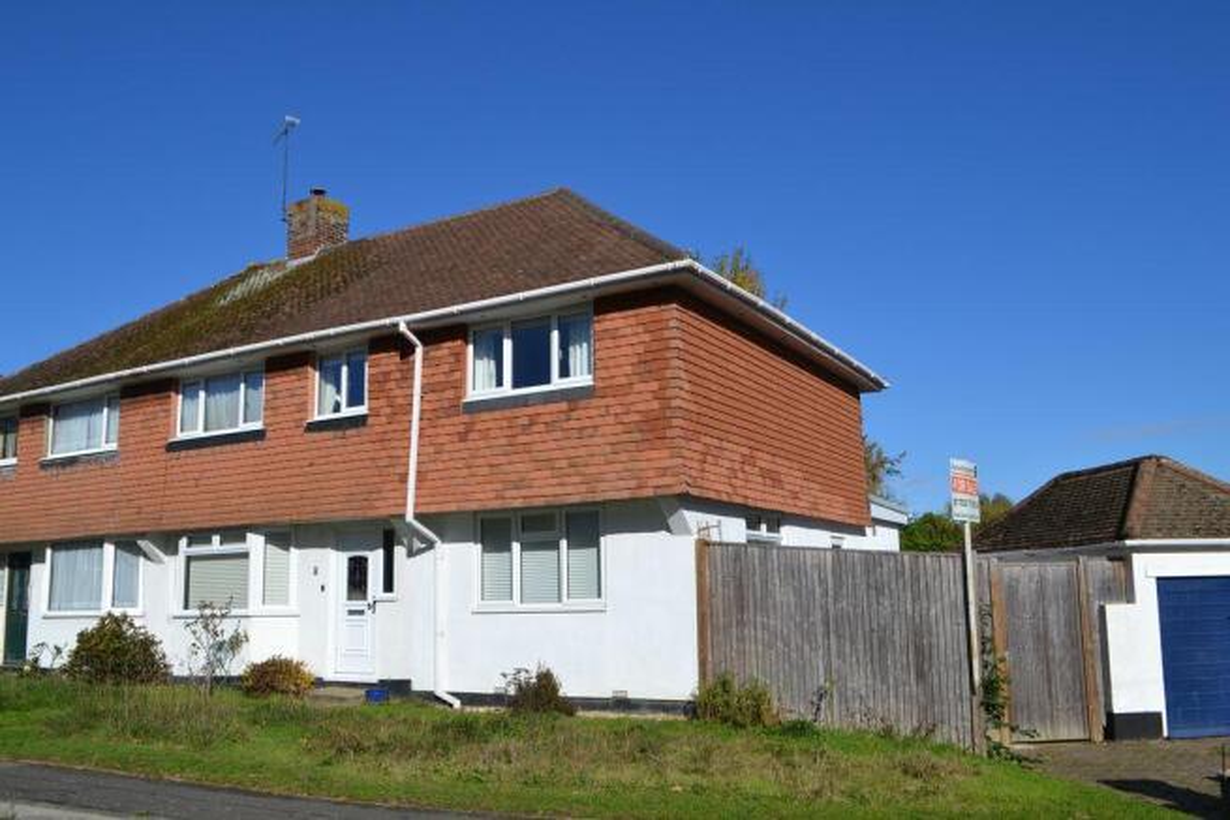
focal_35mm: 30
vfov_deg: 43.6
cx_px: 615
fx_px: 1025
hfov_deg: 61.9
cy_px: 410
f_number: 9
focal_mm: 20
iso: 100
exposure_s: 1/320
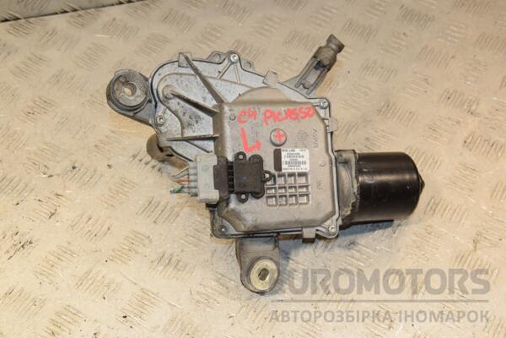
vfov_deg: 22.6
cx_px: 253
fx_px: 843
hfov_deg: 33.4
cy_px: 169
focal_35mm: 60
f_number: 9
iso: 800
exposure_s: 1/200
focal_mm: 40
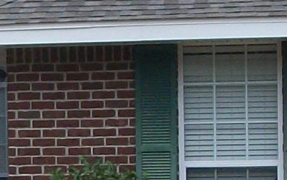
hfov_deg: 7.8
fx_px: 2073
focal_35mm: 265
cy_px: 278
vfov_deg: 4.9
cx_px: -142
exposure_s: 1/200
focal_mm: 5.7
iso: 80
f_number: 2.9
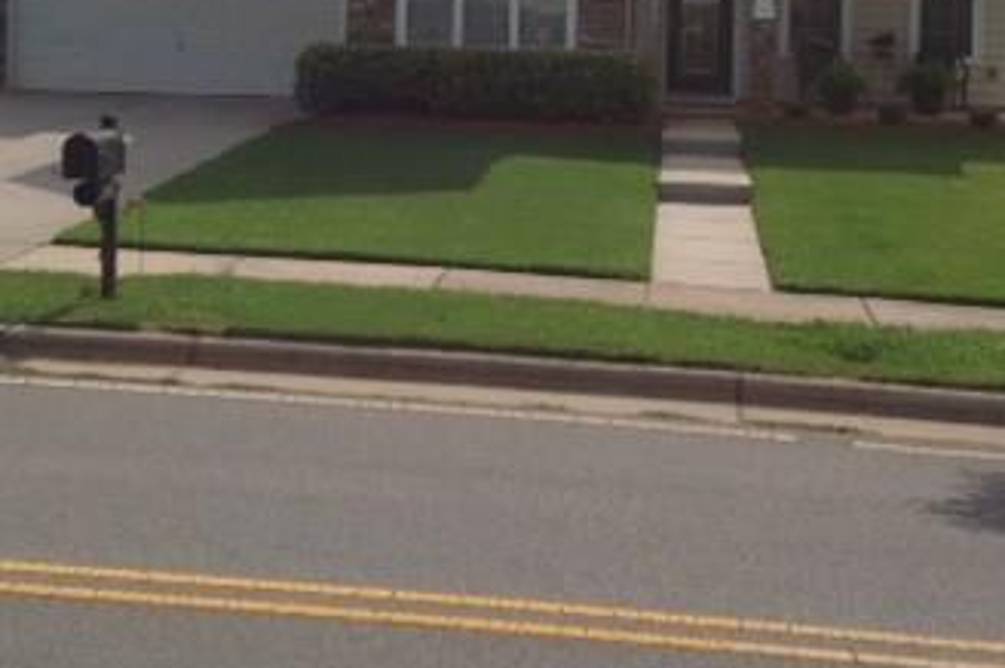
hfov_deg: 28.5
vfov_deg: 18.8
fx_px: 1980
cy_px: 49
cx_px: 539
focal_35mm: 71
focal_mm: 4.28
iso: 50
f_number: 2.4
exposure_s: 1/3030
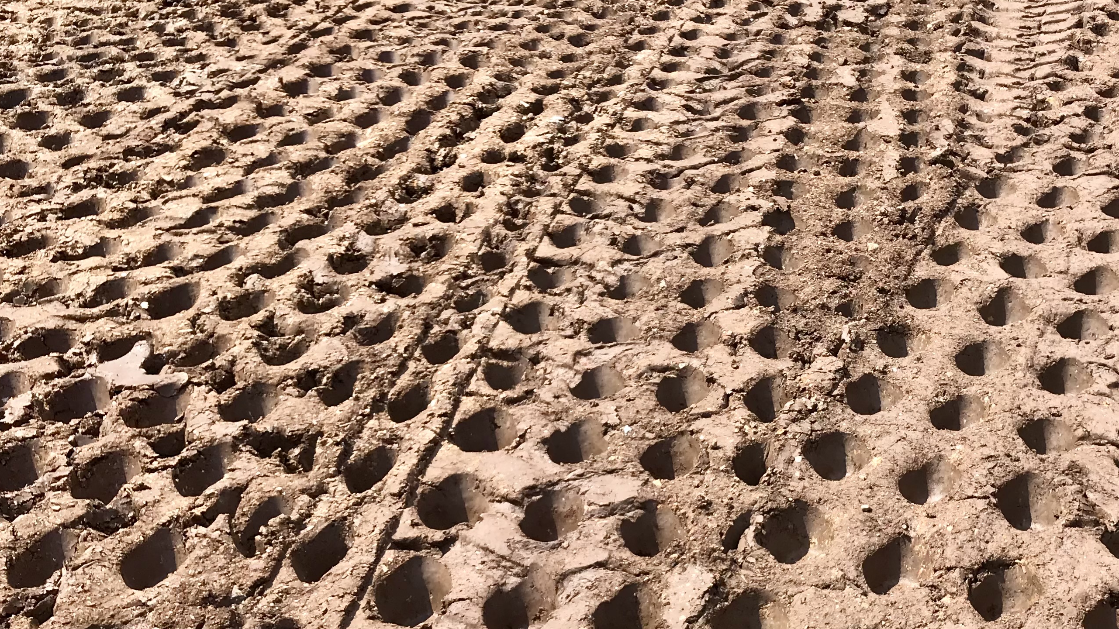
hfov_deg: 41.7
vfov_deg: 24.9
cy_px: 390
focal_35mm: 48
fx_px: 1424
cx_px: 833
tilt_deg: -25.0
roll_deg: +0.6
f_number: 1.8
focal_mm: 3.99
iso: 20
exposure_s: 1/879
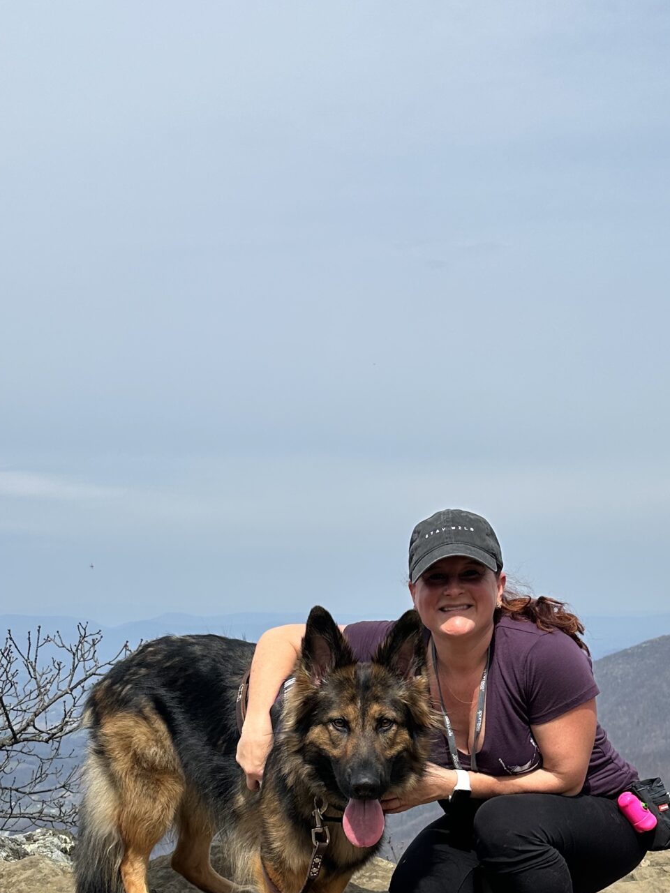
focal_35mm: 48
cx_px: 363
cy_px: 669
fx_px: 1239
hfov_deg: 30.3
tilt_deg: -3.5
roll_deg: +0.9
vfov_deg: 38.6
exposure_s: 1/8929
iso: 80
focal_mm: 6.86
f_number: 1.78
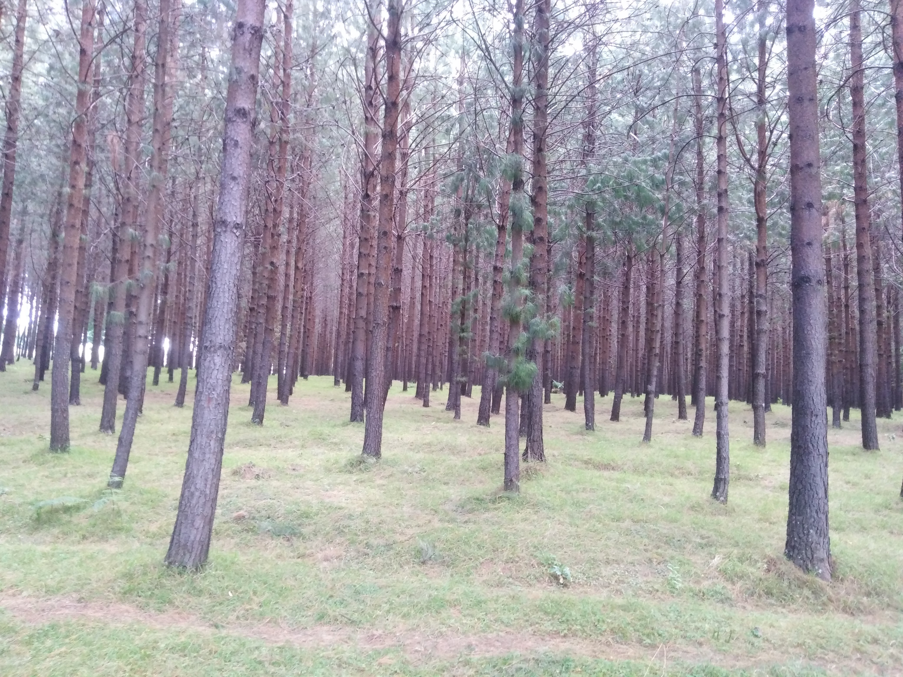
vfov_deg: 54.9
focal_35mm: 25
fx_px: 652
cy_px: 338
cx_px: 452
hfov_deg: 69.4
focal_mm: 3.46
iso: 363
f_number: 2.2
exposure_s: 1/24
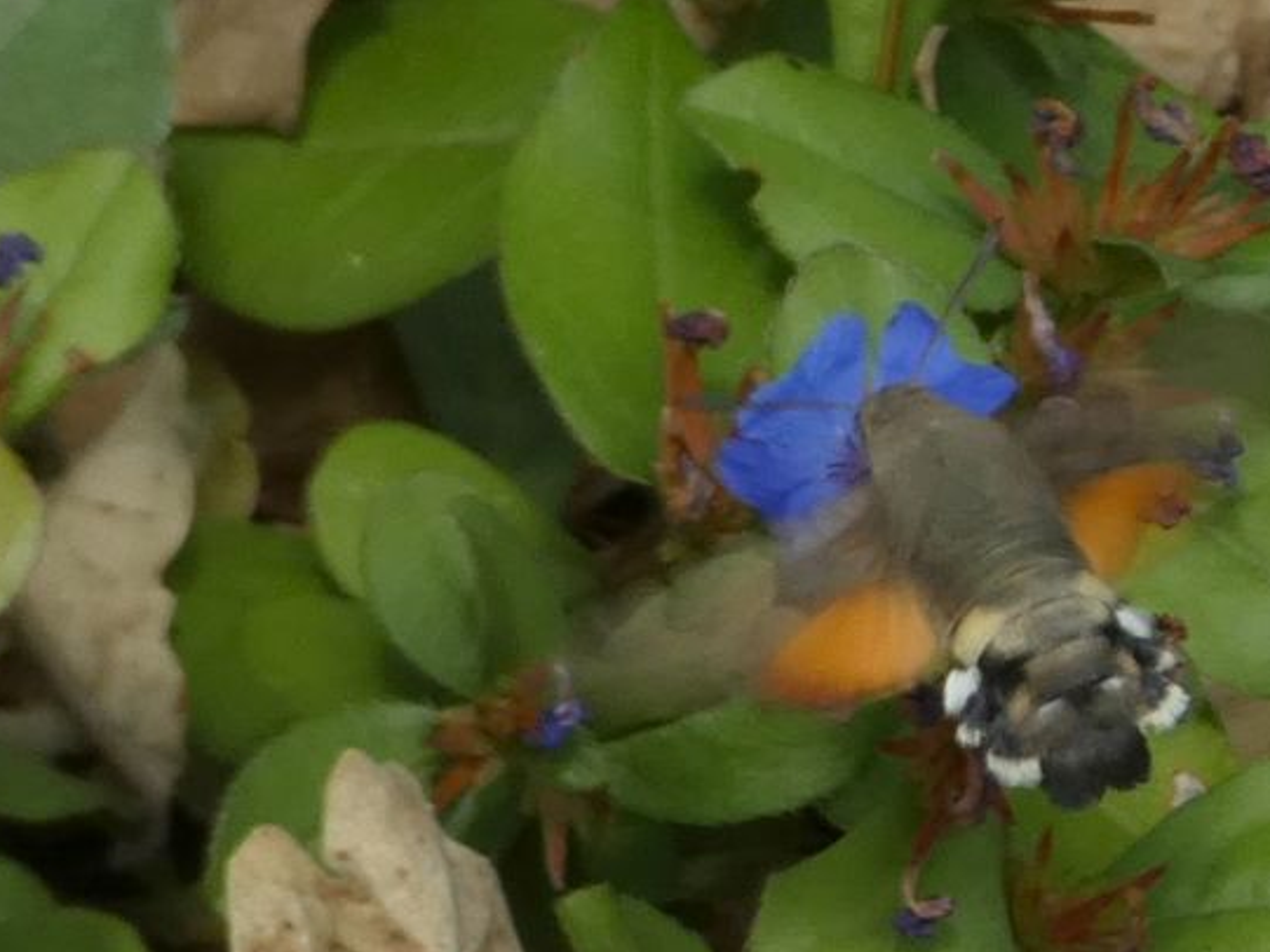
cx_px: 935
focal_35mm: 394
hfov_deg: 5.0
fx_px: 14458
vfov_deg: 3.8
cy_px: 373
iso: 80
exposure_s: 1/125
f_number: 5.5
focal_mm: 44.8
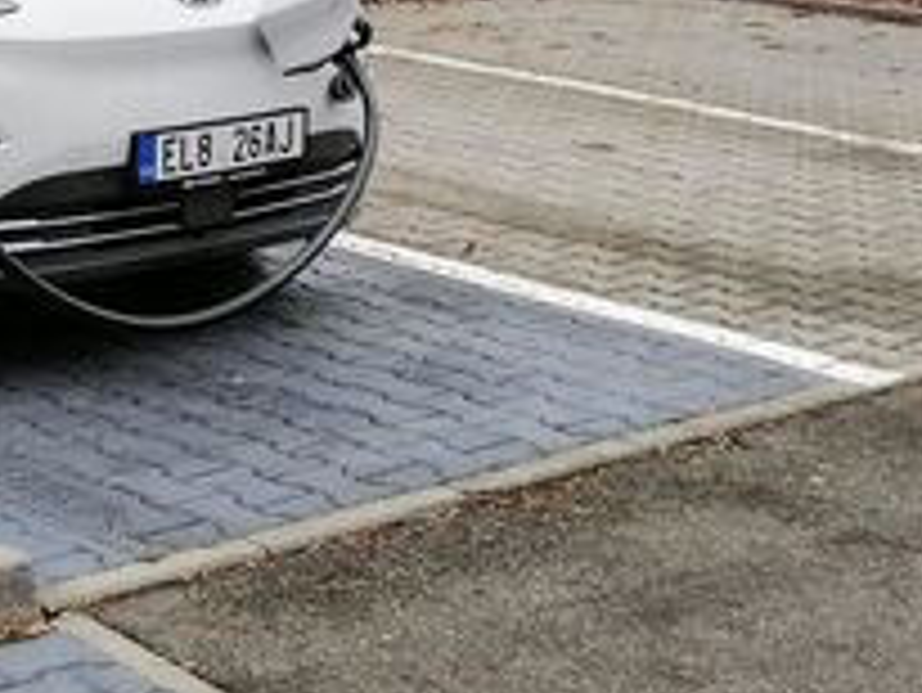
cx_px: -58
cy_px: -140
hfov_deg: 18.3
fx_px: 2772
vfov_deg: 13.8
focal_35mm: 104
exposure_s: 1/100
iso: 80
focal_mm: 5.3
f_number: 1.8
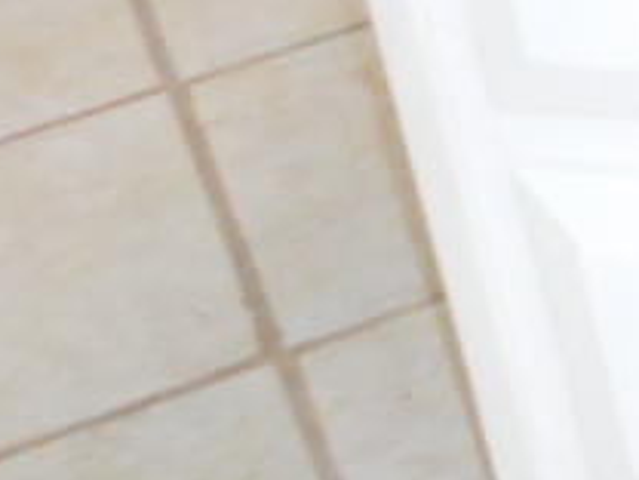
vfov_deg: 7.4
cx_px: 2034
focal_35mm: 192
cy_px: -495
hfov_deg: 8.4
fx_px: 3544
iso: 400
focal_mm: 4.5
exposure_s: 1/25
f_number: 3.7
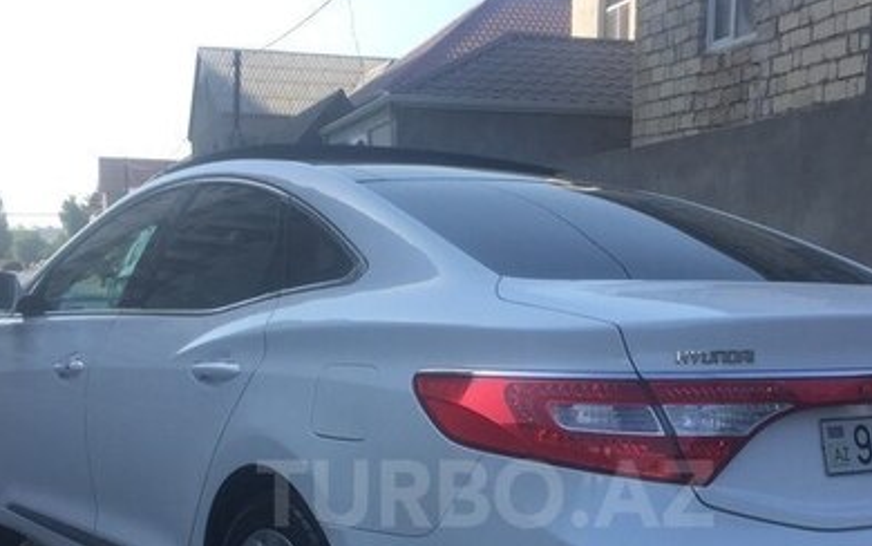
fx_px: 1236
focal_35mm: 52
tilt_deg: -7.2
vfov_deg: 24.2
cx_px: 485
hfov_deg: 38.8
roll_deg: -0.2
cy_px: 493
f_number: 2.2
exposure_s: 1/1068
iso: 32
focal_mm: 4.15
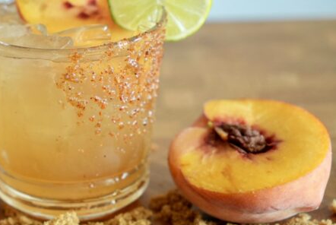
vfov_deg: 12.6
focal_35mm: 109
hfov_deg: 18.6
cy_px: 132
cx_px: 74
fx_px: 1017
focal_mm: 42.3
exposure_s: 1/100
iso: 1000
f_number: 2.8
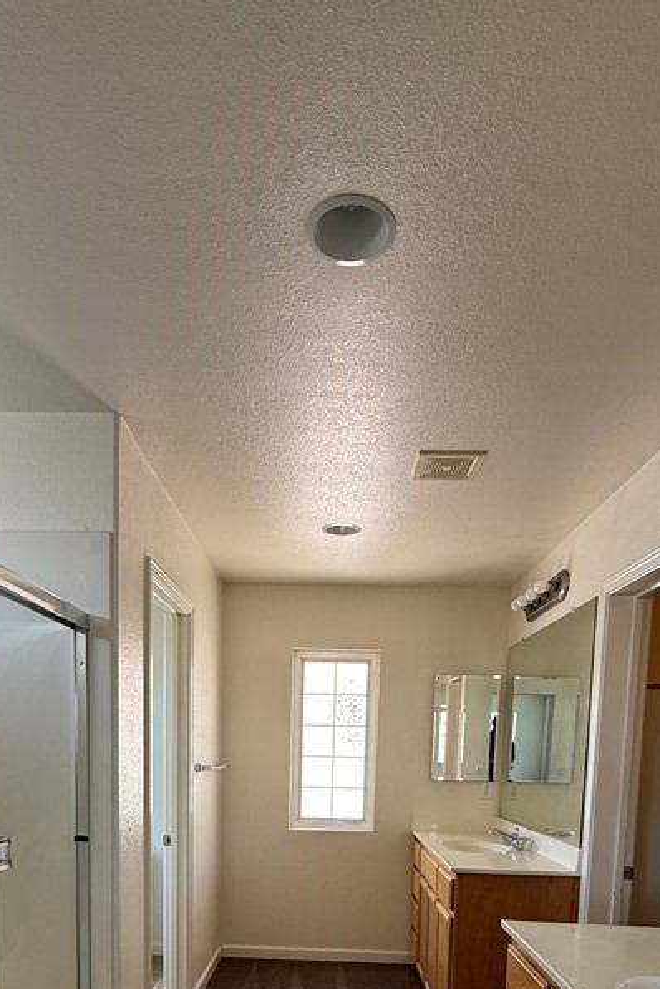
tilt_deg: -5.3
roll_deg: -1.6
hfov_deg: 51.3
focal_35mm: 25
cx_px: 298
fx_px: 687
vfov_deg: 63.7
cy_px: 823
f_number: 2.2
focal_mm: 2.22
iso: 80
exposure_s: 1/99
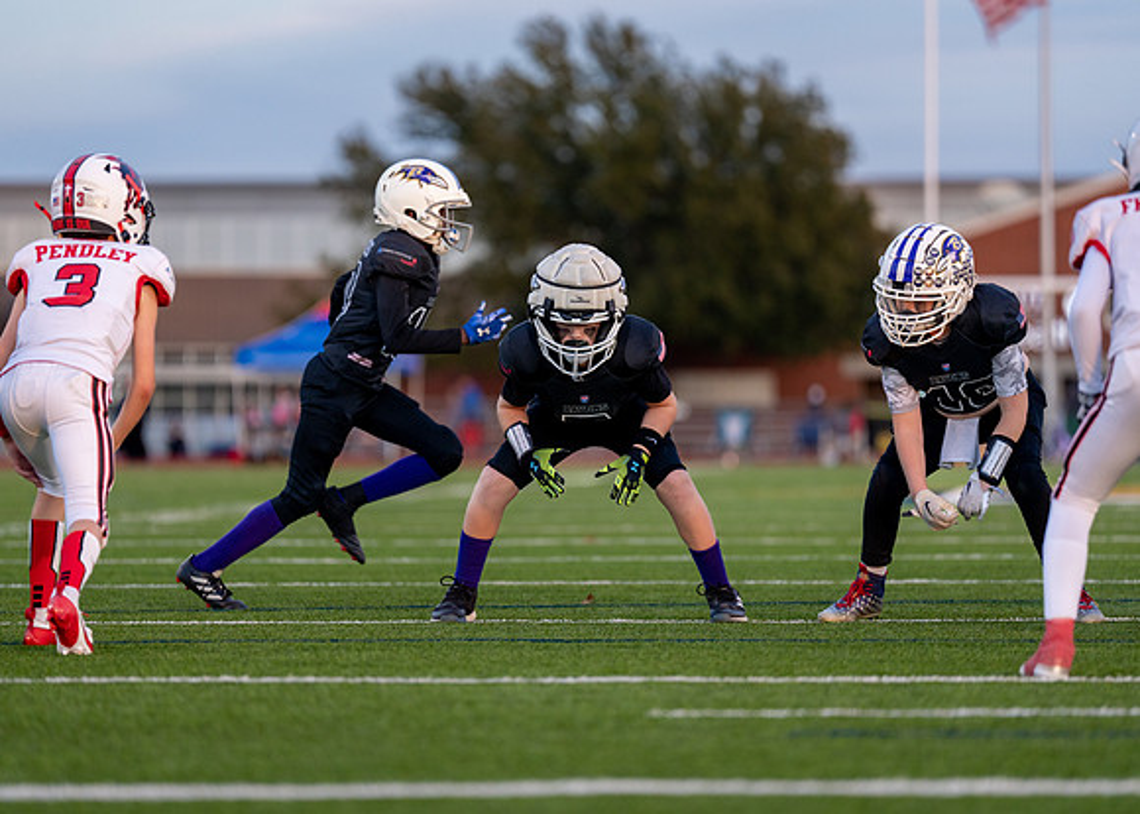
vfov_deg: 6.9
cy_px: 407
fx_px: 6784
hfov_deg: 9.6
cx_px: 570
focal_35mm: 210
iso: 500
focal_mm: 200
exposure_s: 1/1250
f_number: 2.8
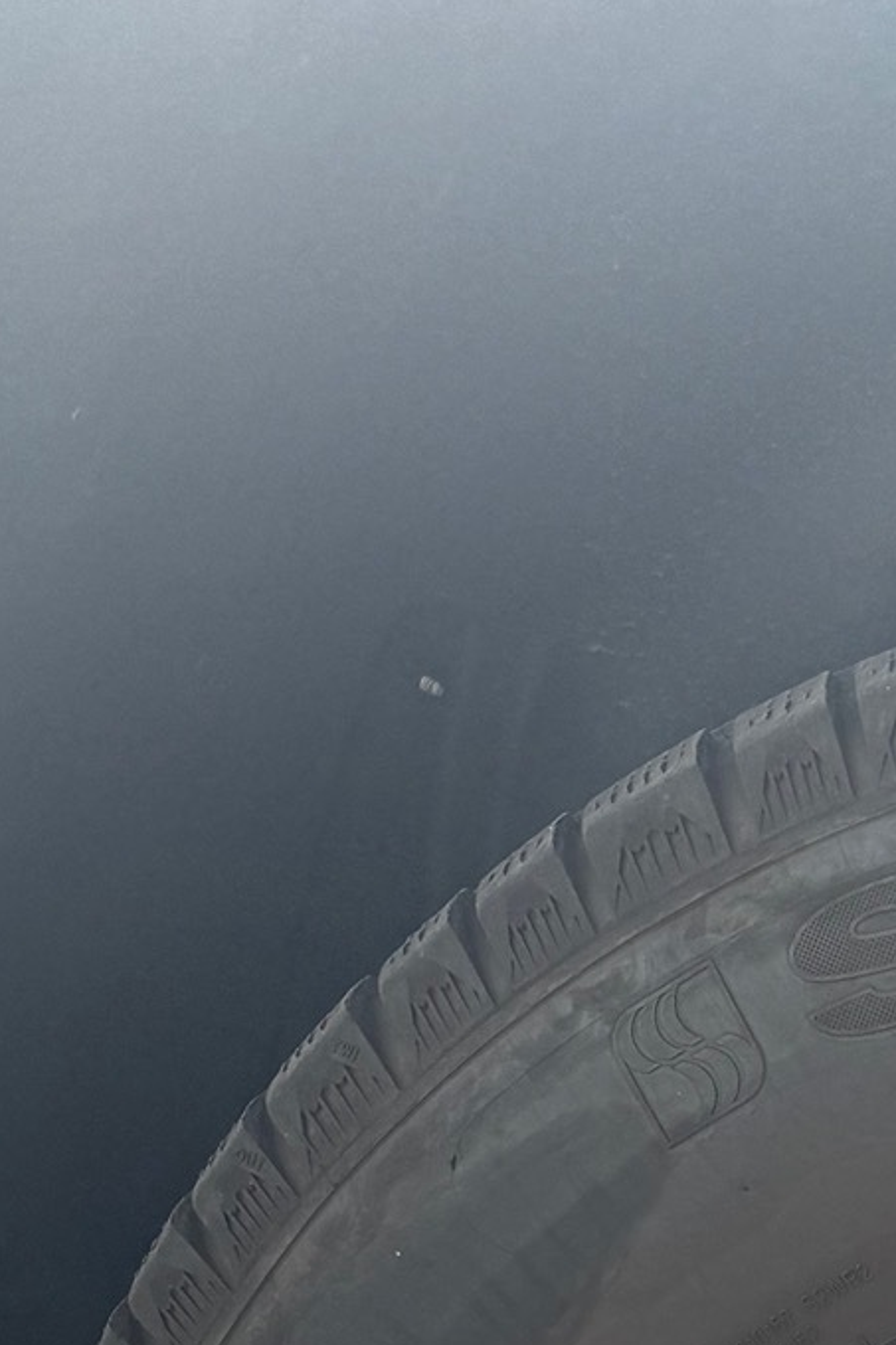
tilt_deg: -23.0
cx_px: 1426
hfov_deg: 16.4
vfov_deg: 22.6
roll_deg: -4.3
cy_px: 1990
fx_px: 2764
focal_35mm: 74
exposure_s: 1/735
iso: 80
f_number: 1.78
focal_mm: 6.76
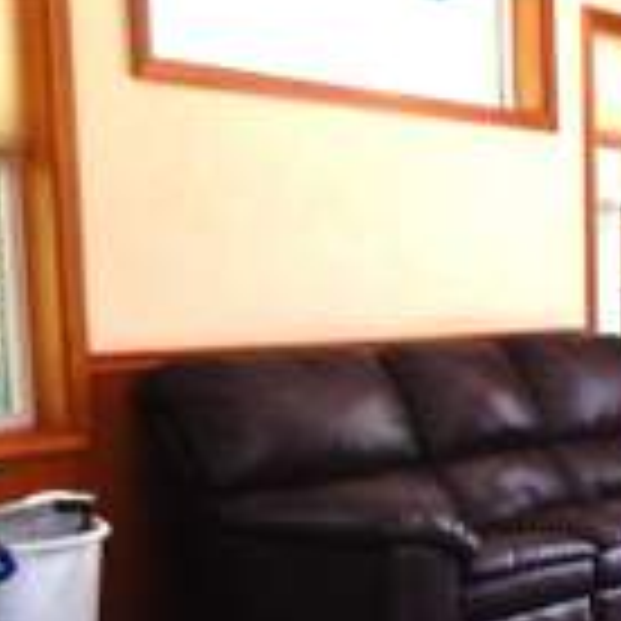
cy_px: 468
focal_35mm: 74
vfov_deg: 23.1
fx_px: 1502
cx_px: 976
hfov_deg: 19.7
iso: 160
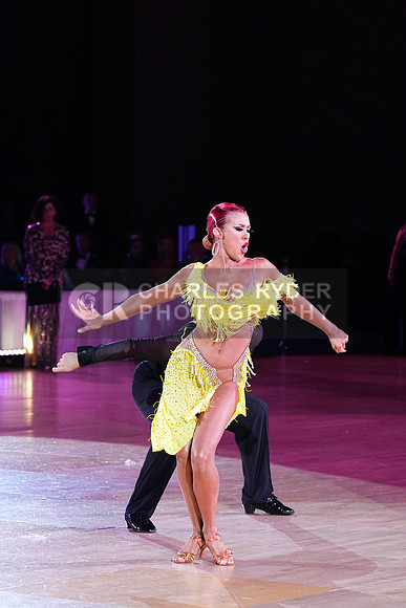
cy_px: 304
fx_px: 2603
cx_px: 203
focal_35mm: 154
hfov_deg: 8.9
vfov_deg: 13.3
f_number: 6.3
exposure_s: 1/320
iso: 5000
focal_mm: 154
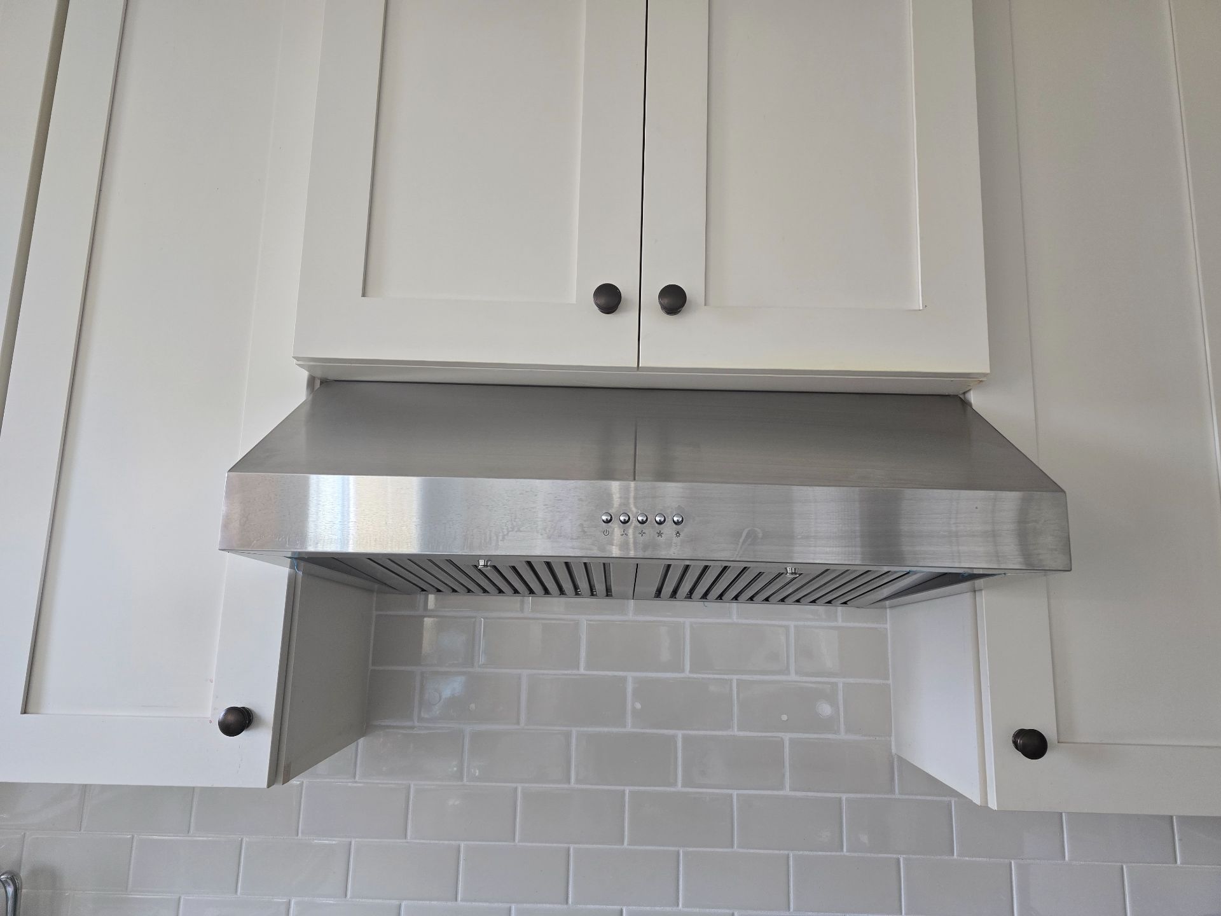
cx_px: 610
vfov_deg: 58.9
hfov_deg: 73.9
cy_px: 458
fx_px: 811
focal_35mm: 23
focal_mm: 6.3
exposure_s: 1/120
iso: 320
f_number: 1.7
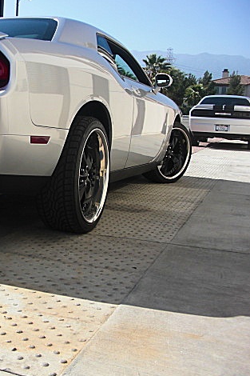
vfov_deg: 38.9
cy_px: 189
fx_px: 532
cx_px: 19
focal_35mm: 51
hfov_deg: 25.5
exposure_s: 1/800
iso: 50
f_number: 2.8
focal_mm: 6.3
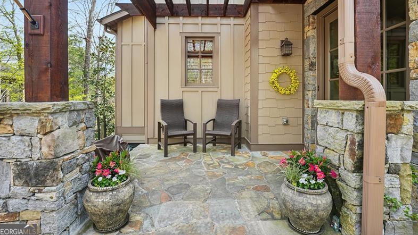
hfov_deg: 98.2
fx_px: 181
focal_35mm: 16
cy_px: 96
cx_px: 208
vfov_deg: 65.6
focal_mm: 15.3
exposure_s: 1/60
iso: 320
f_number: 8
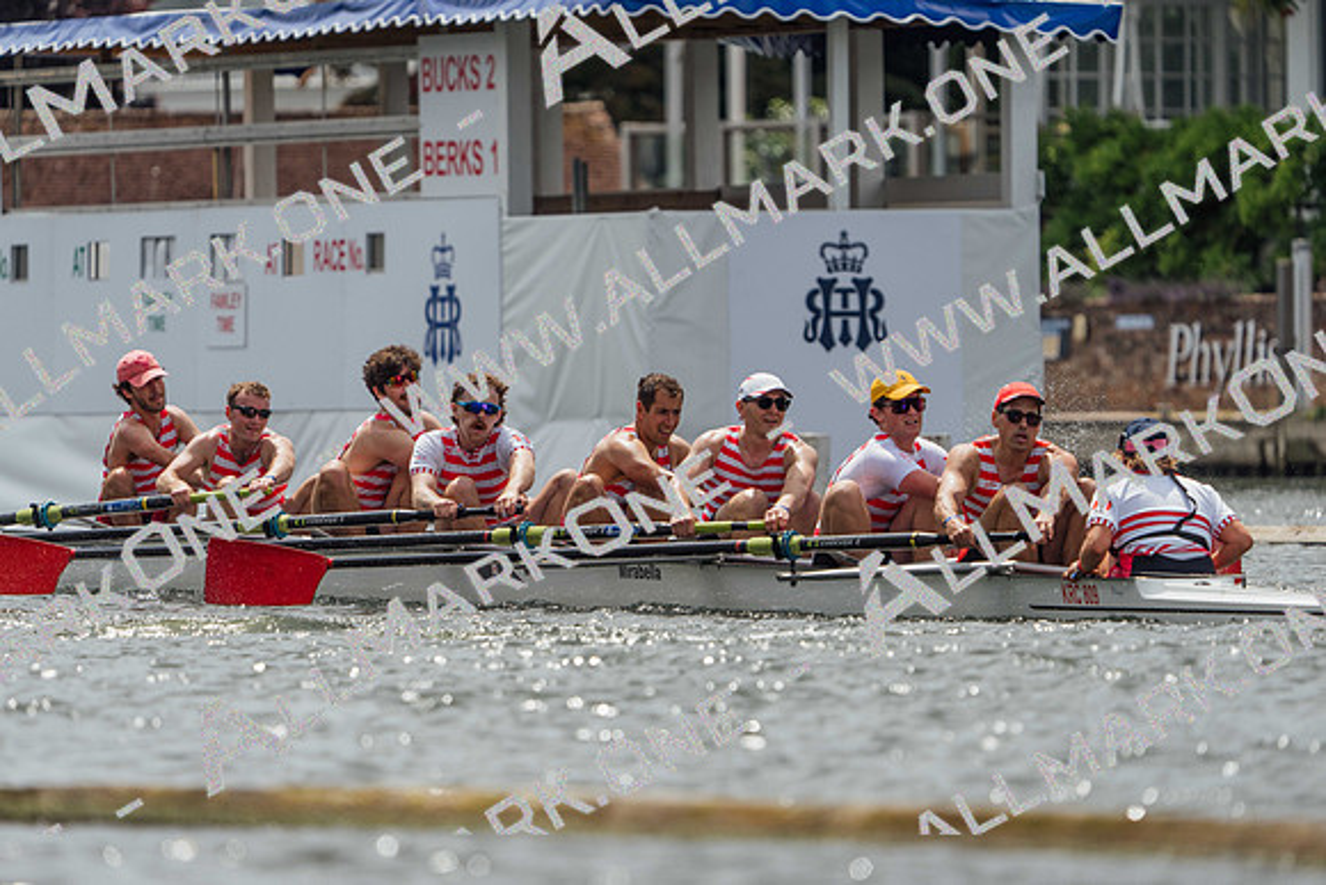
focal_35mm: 441
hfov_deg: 4.7
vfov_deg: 3.1
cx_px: 663
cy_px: 442
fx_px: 16247
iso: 320
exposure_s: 1/1600
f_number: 6.3
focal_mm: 441
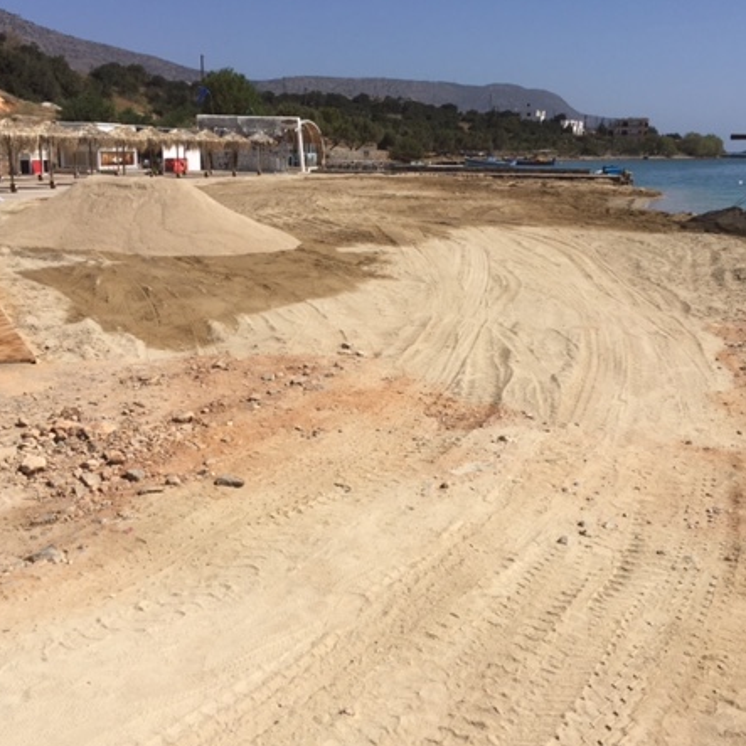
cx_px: 386
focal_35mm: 37
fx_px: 902
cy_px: 392
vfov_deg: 44.9
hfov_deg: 44.9
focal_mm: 4.15
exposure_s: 1/3968
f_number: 2.2
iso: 32
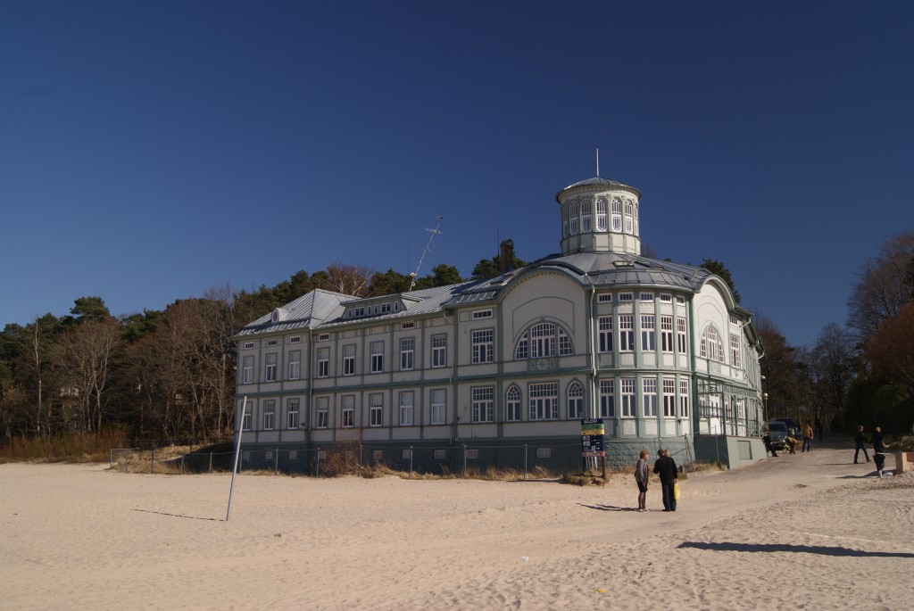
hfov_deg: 57.2
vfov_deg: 40.1
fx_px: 839
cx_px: 457
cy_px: 306
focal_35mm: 33
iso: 100
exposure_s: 1/125
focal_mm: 22
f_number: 10
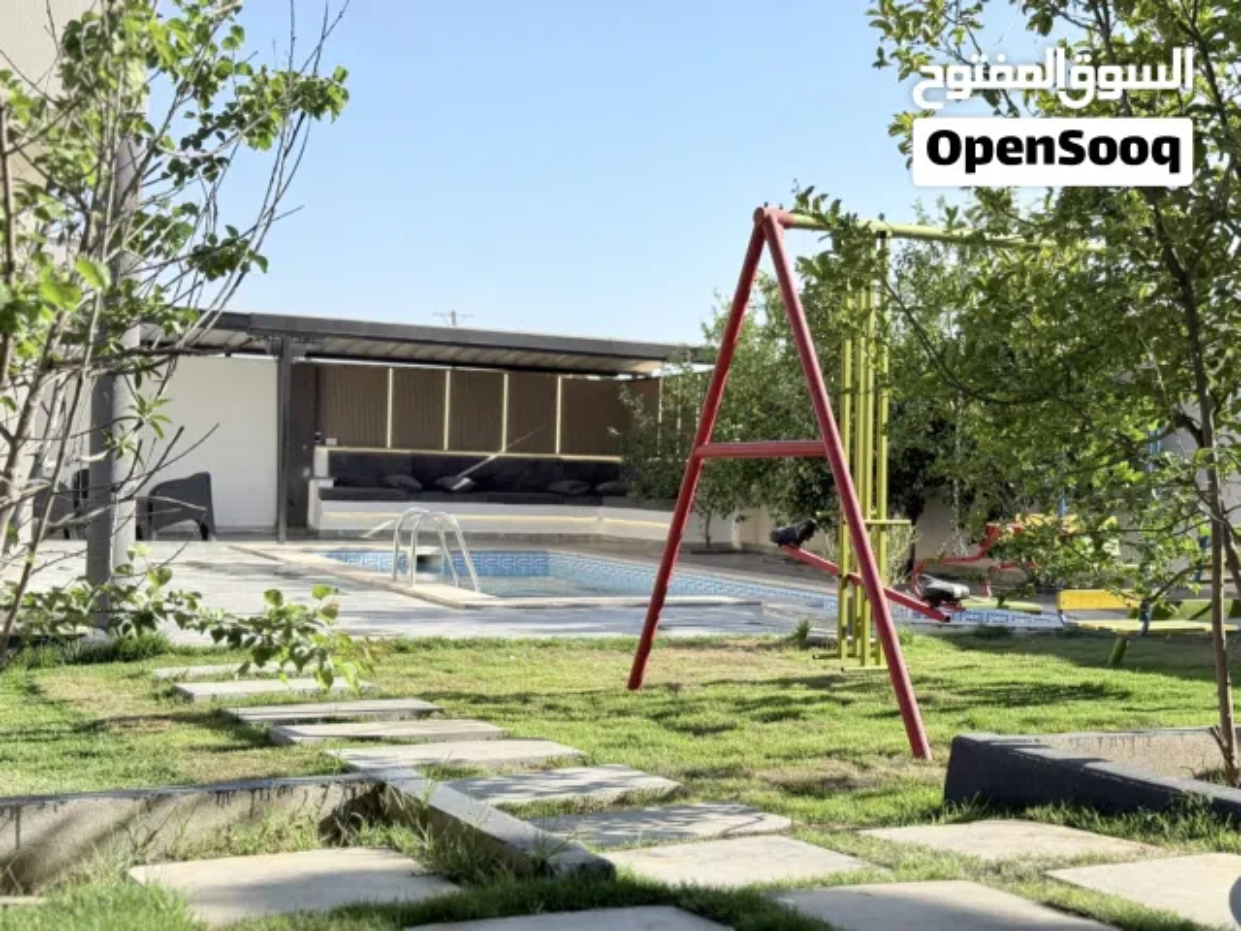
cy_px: 466
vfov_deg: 30.3
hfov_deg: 39.7
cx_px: 620
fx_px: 1721
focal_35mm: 48
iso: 64
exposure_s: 1/3891
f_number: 1.78
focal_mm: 6.76
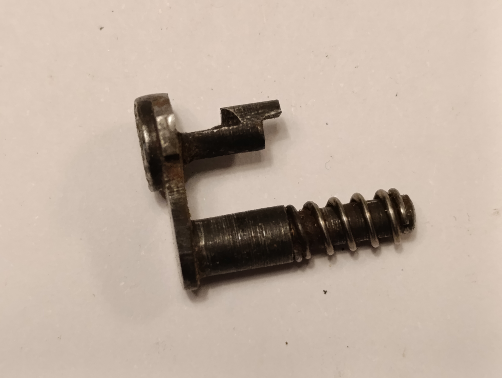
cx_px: 251
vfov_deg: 16.1
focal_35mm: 92
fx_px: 1336
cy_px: 189
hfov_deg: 21.3
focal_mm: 6.14
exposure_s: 1/100
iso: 800
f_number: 1.6
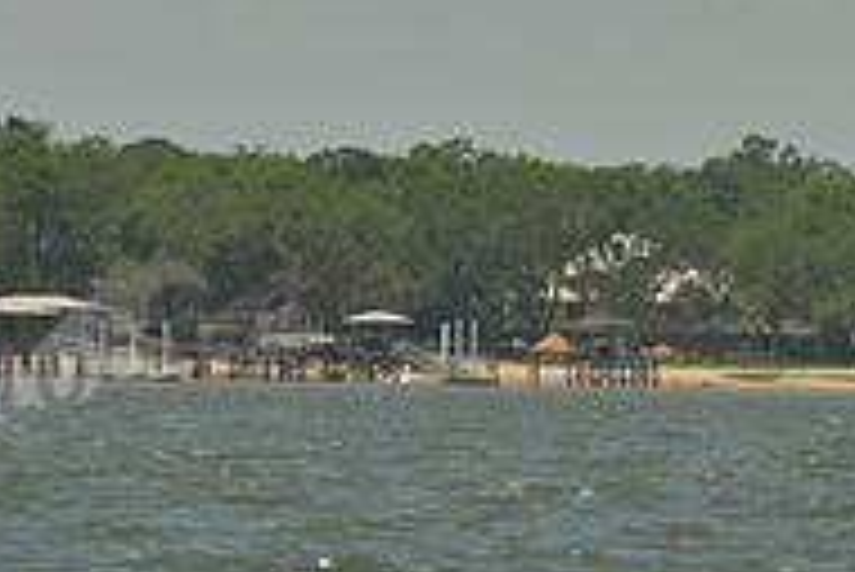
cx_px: 675
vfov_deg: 2.1
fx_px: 15924
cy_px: 56
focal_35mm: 670
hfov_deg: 3.1
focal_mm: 220
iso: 280
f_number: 10
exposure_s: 1/1250
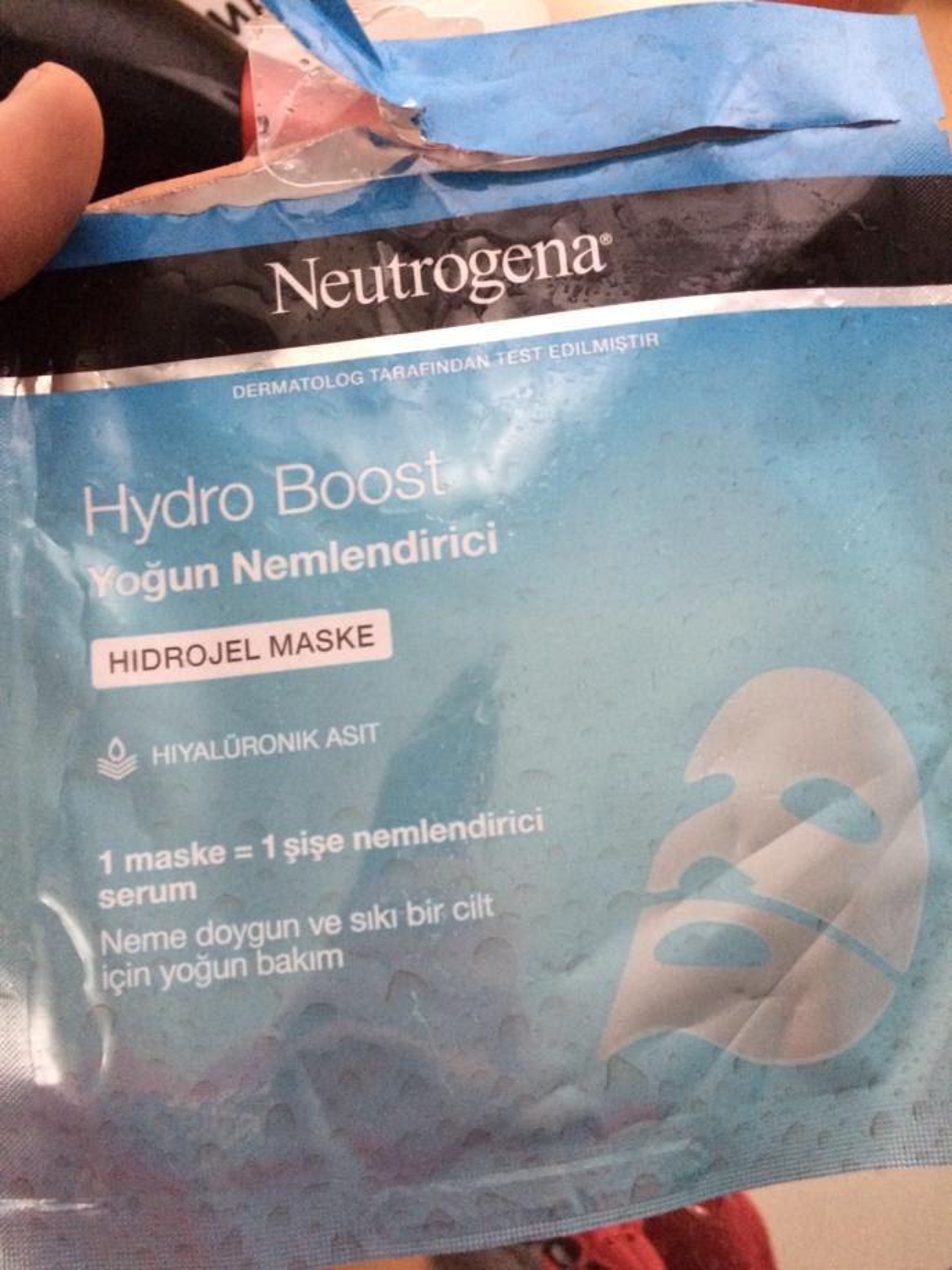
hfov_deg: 48.2
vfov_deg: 61.7
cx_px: 476
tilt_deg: -78.6
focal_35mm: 29
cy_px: 635
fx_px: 1063
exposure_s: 1/17
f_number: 2.2
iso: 400
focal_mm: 4.15
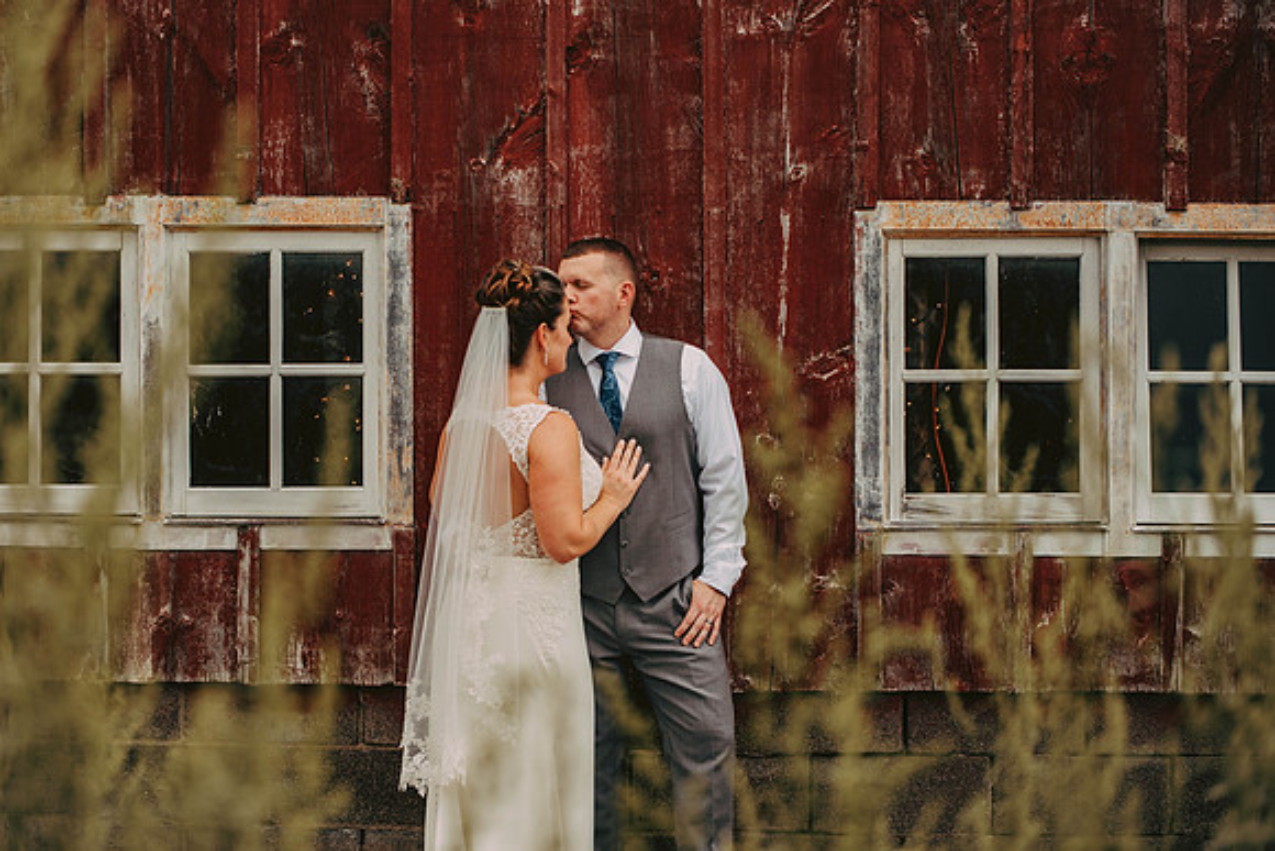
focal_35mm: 76
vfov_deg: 17.9
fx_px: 2698
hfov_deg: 26.6
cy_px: 388
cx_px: 581
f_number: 2.8
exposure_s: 1/320
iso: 200
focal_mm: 70
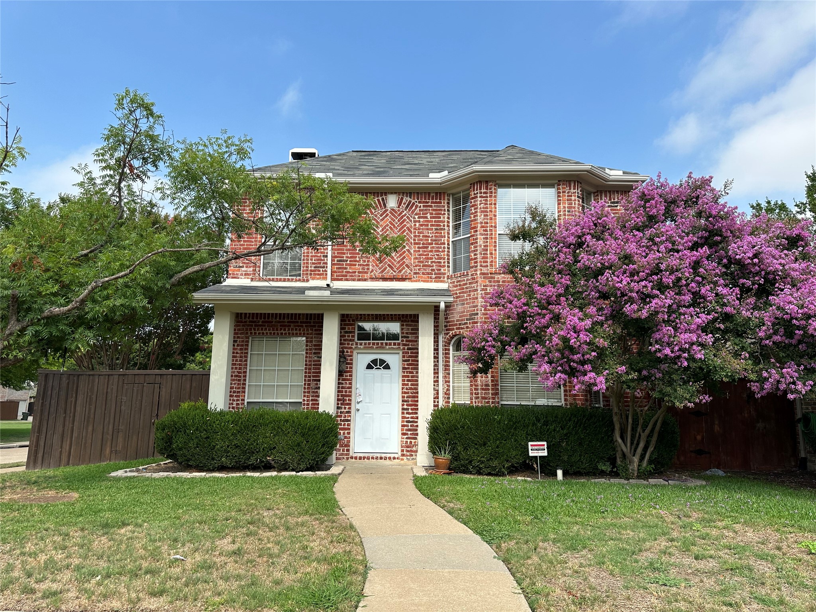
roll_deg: -1.1
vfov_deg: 56.8
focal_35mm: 24
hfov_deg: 71.6
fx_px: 566
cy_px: 306
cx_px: 408
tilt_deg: +9.4
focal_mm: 6.86
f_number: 1.78
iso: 80
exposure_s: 1/2967
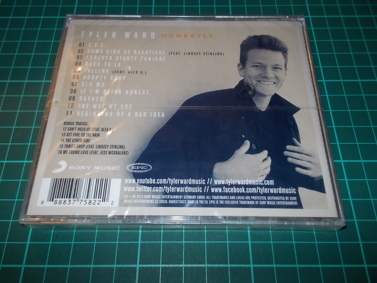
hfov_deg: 61.7
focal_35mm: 29
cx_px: 188
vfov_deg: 48.2
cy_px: 142
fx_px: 316
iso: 200
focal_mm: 4.1
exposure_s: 1/30
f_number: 3.3
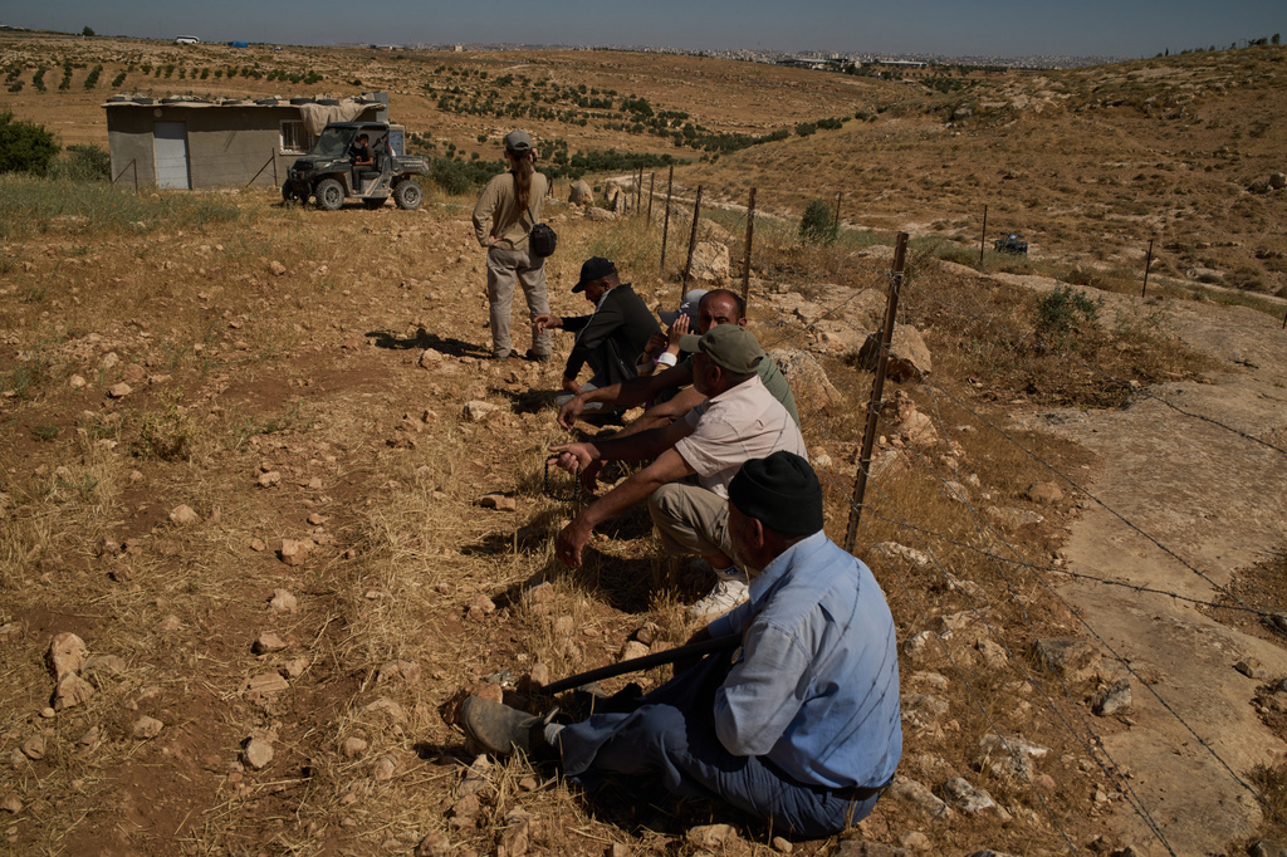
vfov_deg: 37.8
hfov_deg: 54.4
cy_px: 428
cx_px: 644
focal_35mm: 35
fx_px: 1251
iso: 500
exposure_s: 1/2000
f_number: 13
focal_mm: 35
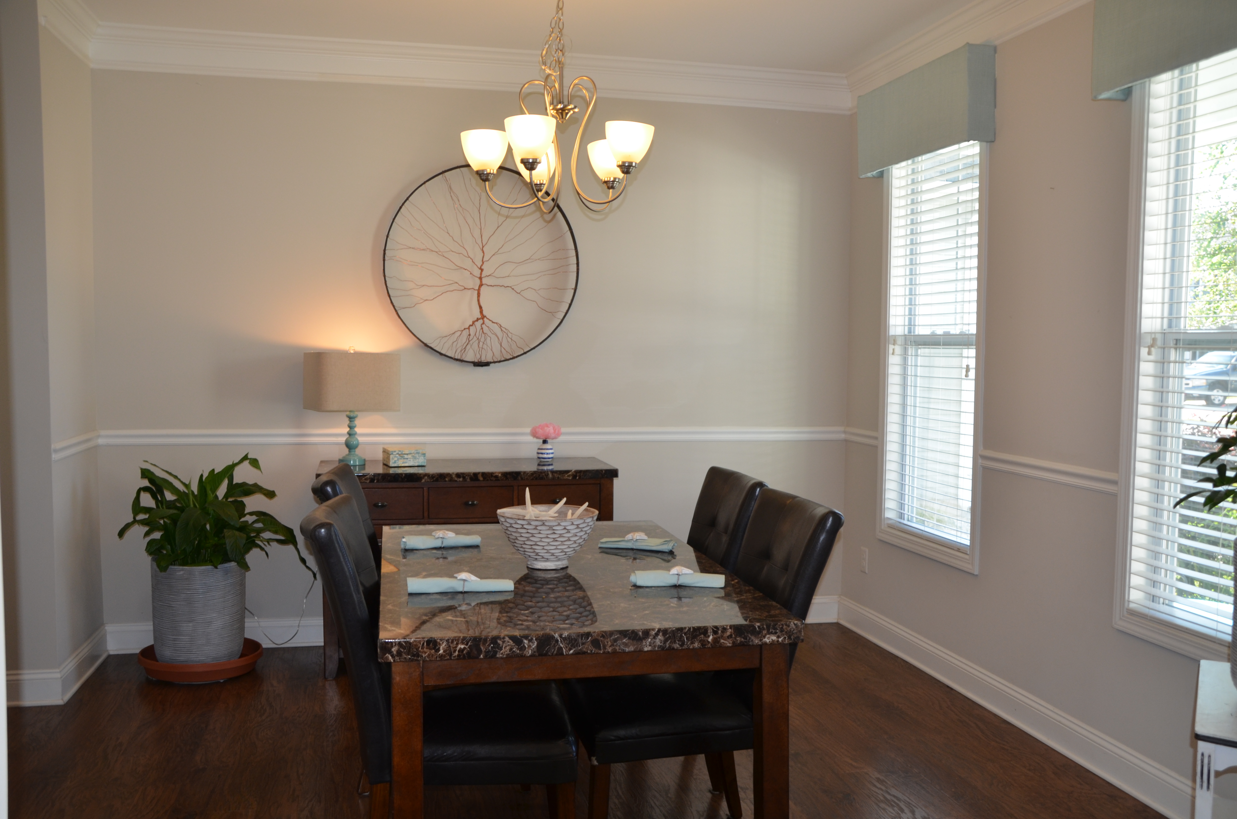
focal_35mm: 32
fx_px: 1080
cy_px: 410
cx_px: 618
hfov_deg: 59.6
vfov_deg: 41.5
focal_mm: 21
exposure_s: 1/125
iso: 320
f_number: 3.8
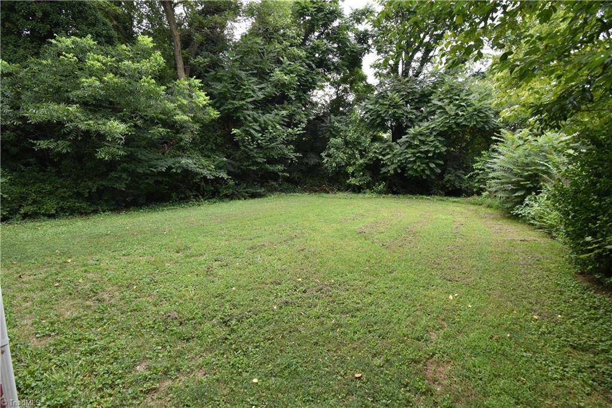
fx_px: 289
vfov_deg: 70.5
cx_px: 306
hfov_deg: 93.3
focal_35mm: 17
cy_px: 204
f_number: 8
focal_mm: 17
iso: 1250
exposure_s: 1/250
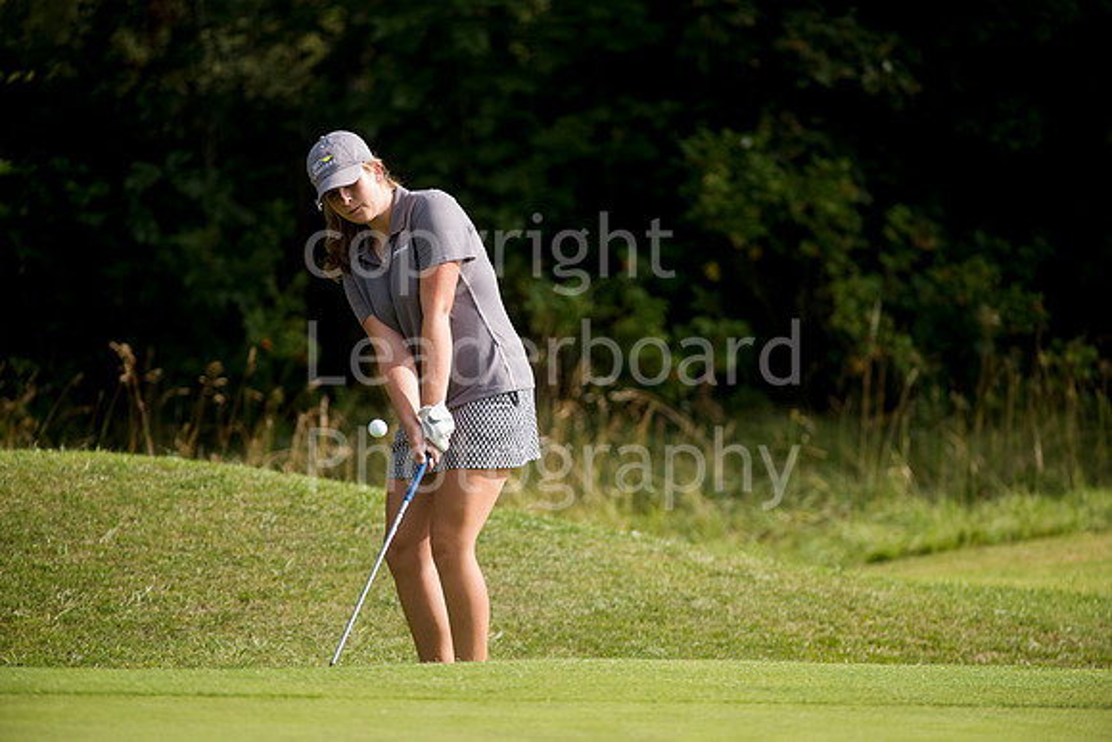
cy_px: 371
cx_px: 556
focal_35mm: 300
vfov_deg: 4.6
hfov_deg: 6.9
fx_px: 9268
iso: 500
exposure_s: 1/3200
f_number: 4
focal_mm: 300
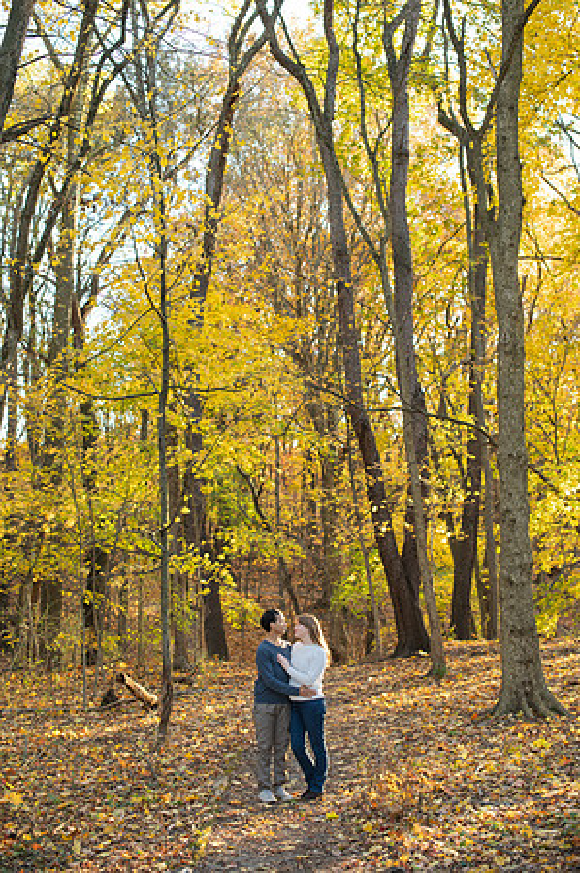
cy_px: 436
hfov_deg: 26.9
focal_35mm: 50
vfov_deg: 39.6
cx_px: 290
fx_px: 1211
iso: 800
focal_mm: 50
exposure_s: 1/400
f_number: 3.5
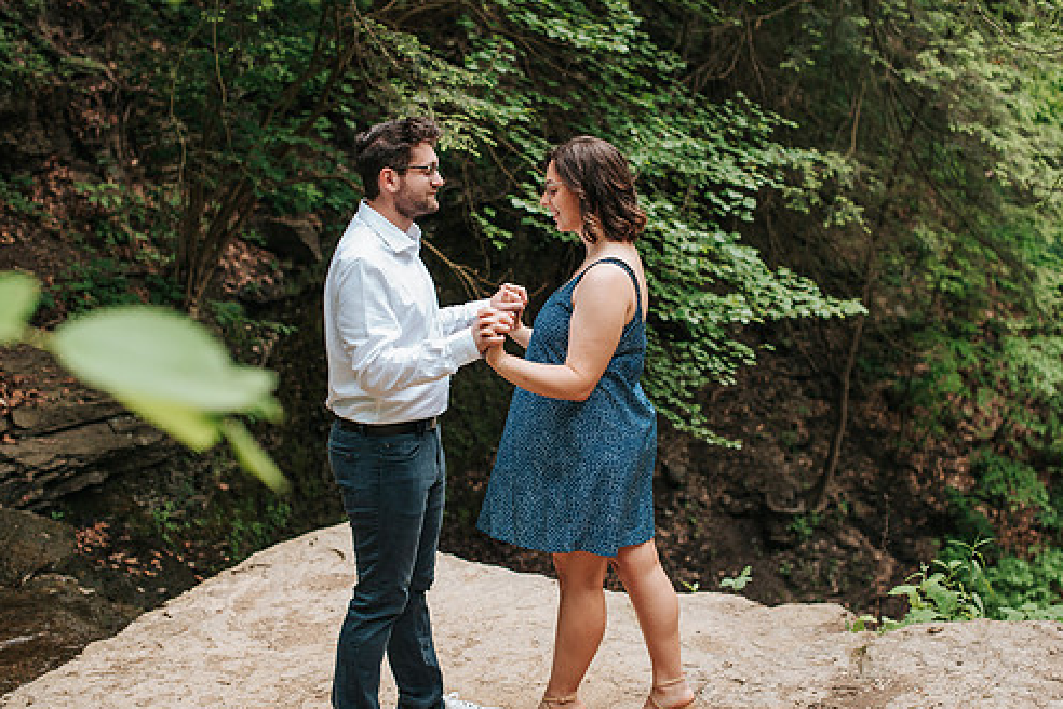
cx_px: 538
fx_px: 1742
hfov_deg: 33.9
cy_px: 358
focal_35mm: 59
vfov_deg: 23.0
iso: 720
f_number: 3.5
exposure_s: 1/640
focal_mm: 50
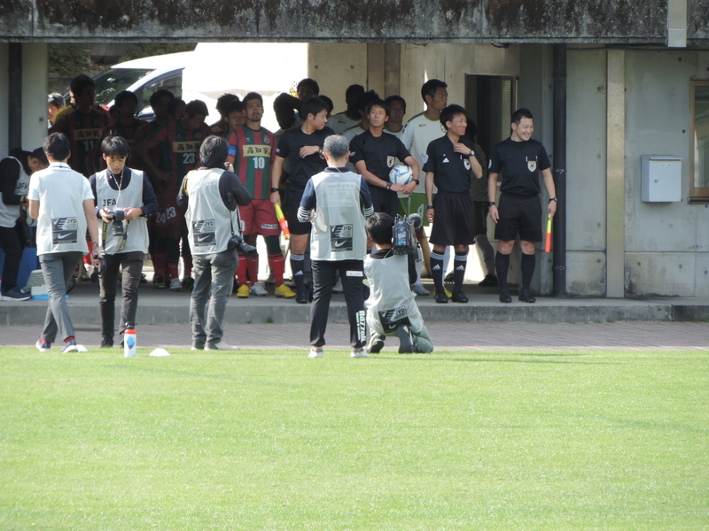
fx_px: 10241
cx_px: 354
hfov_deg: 4.0
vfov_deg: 3.0
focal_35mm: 500
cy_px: 266
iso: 160
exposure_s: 1/250
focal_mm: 89.1
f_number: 4.9
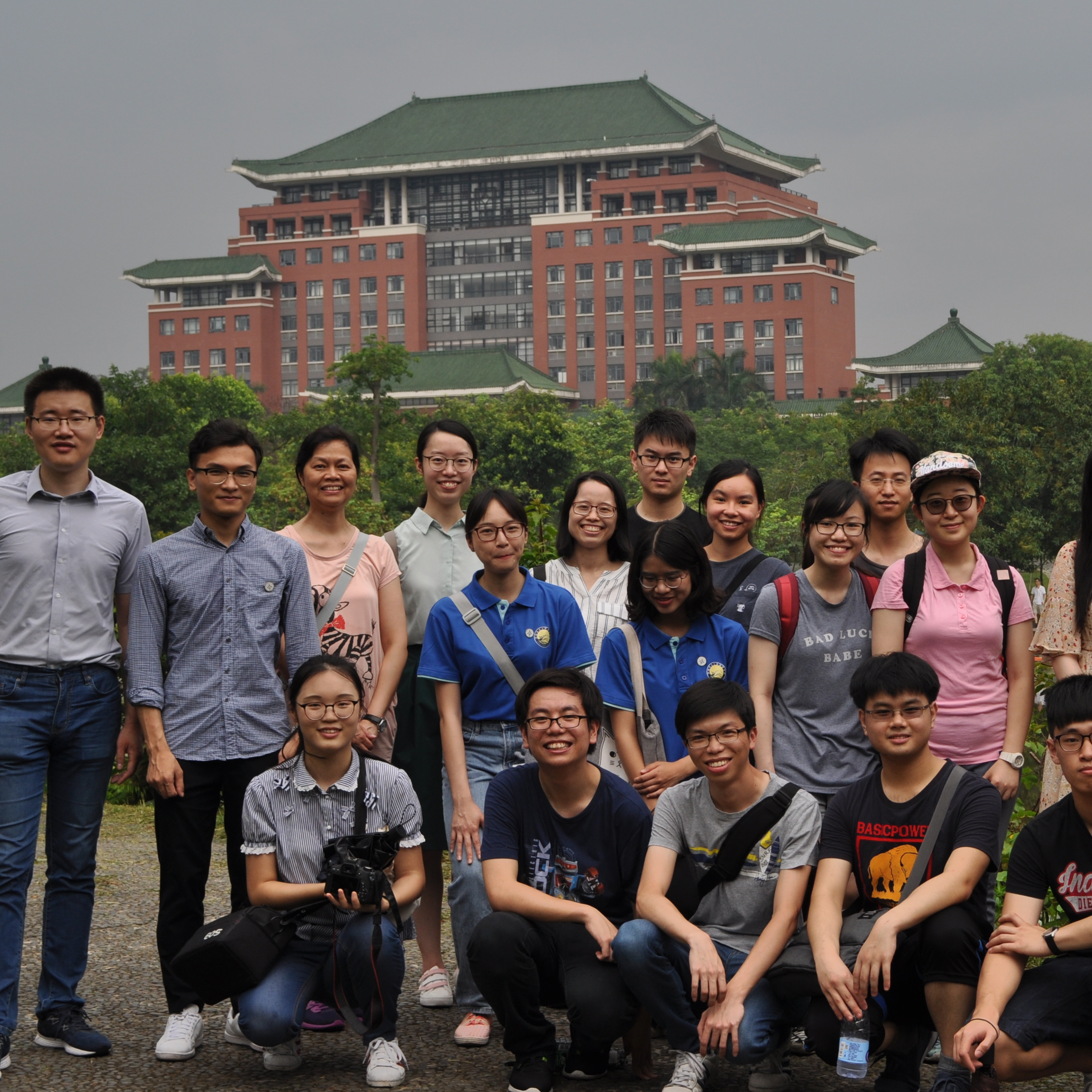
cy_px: 554
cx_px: 879
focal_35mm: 72
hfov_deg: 23.6
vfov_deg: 24.0
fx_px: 2570
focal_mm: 32
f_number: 7.1
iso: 200
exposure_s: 1/200
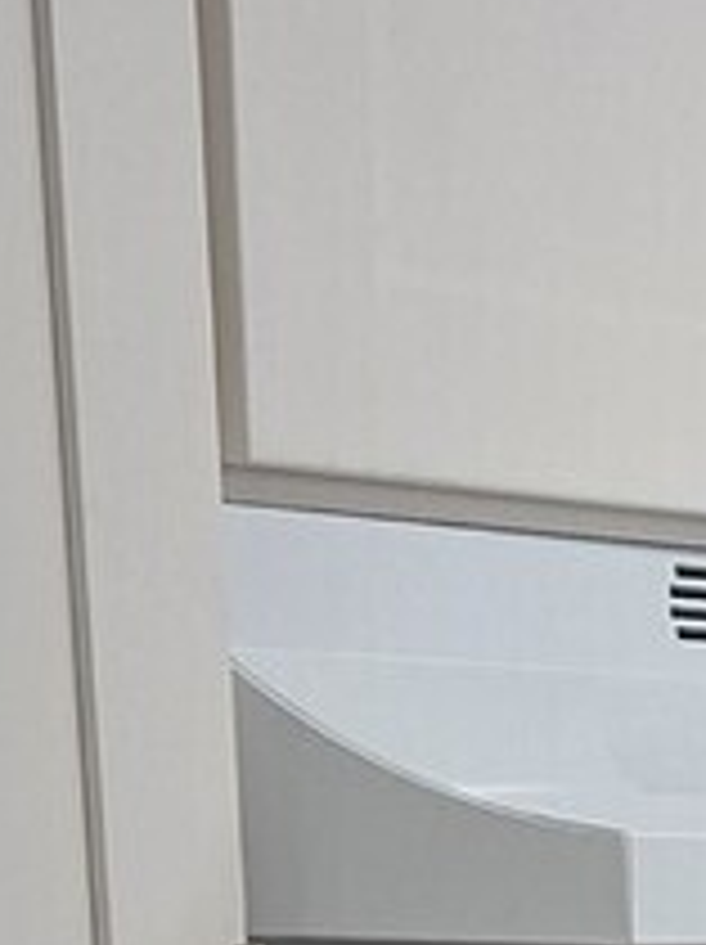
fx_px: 4305
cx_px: 1349
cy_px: 2016
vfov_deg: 11.1
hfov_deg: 8.9
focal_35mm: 158
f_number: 1.8
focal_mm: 5.4
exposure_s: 1/120
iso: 100
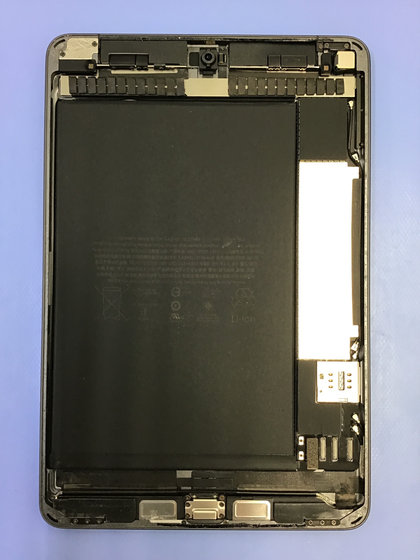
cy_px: 280
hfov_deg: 45.4
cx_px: 210
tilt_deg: -88.5
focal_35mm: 31
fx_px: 502
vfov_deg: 58.4
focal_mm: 3.3
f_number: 2.4
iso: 80
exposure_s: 1/30
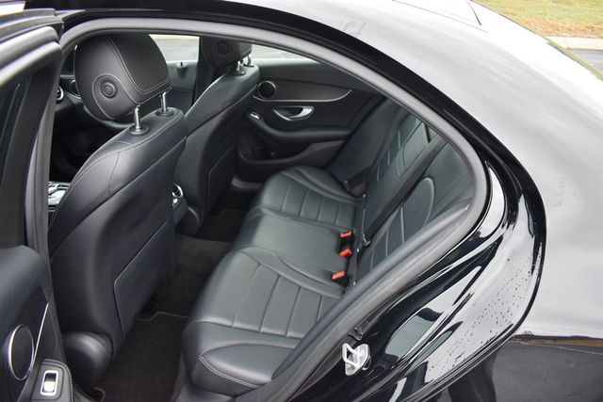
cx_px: 302
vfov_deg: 48.0
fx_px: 452
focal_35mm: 27
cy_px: 201
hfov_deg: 67.4
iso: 800
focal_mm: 18
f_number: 3.5
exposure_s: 1/125
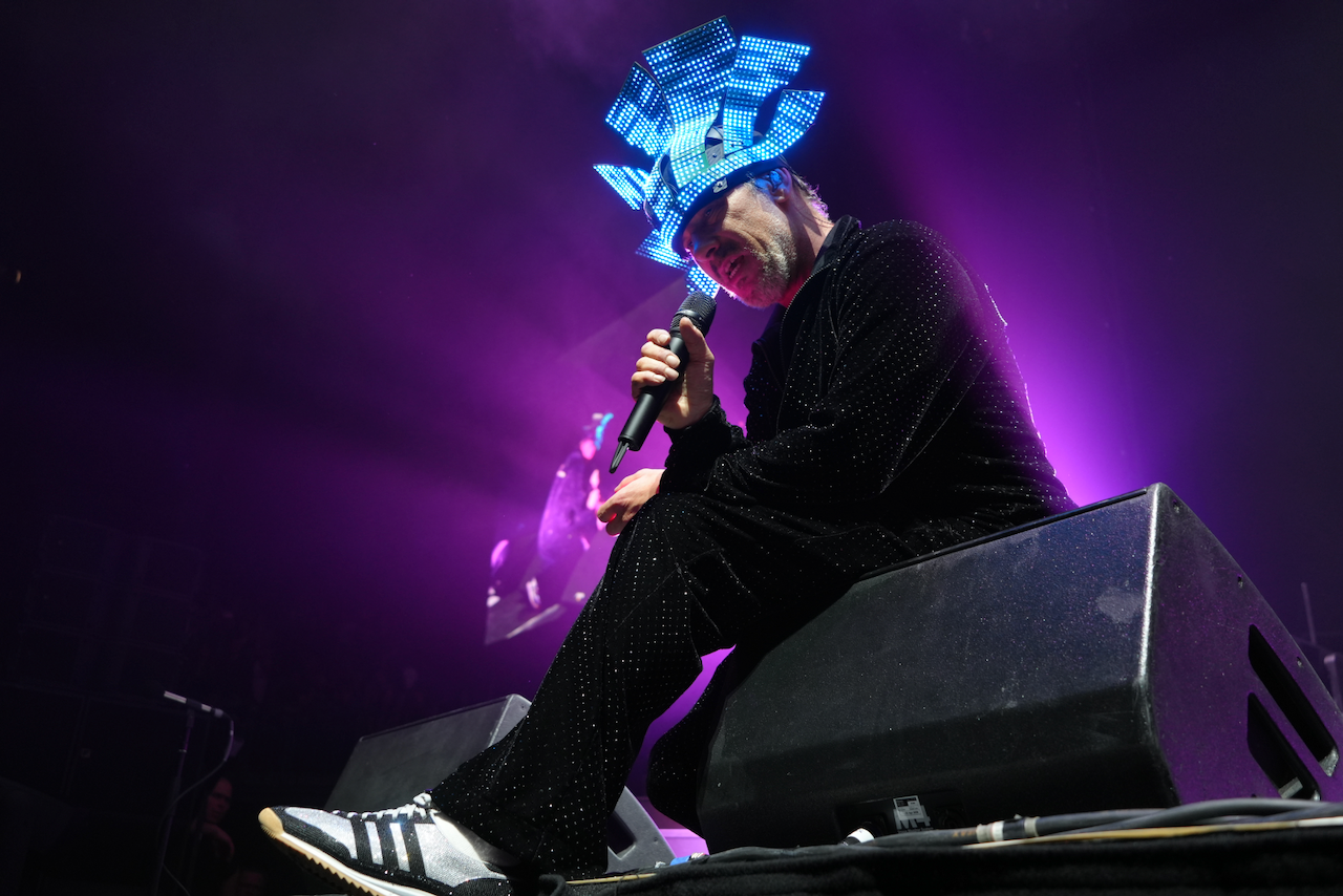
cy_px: 448
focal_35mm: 33
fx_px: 1231
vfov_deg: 40.0
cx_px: 672
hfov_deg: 57.2
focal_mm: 33
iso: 1250
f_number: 4.5
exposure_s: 1/160
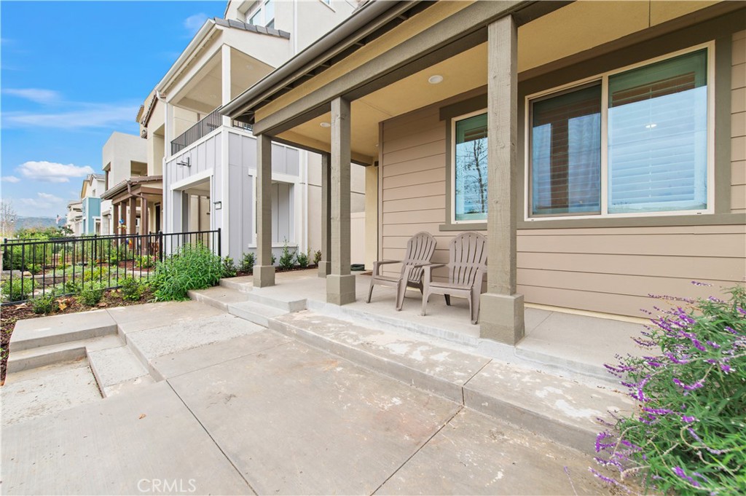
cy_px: 248
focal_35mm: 14
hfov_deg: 104.3
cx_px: 373
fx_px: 290
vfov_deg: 81.1
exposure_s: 1/250
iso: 200
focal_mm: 14
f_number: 4.5
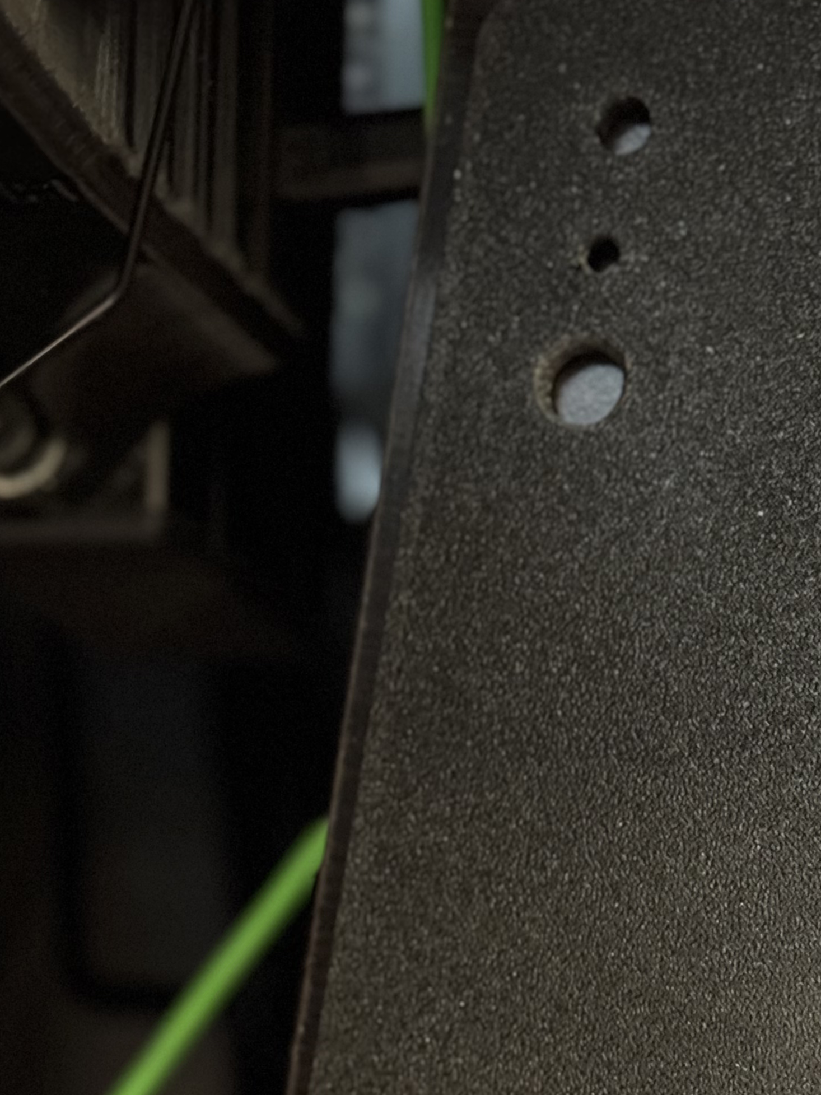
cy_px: 1023
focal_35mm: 99
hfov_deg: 14.9
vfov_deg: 19.4
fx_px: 3131
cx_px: 619
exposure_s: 1/17
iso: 2000
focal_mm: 6.76
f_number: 1.78
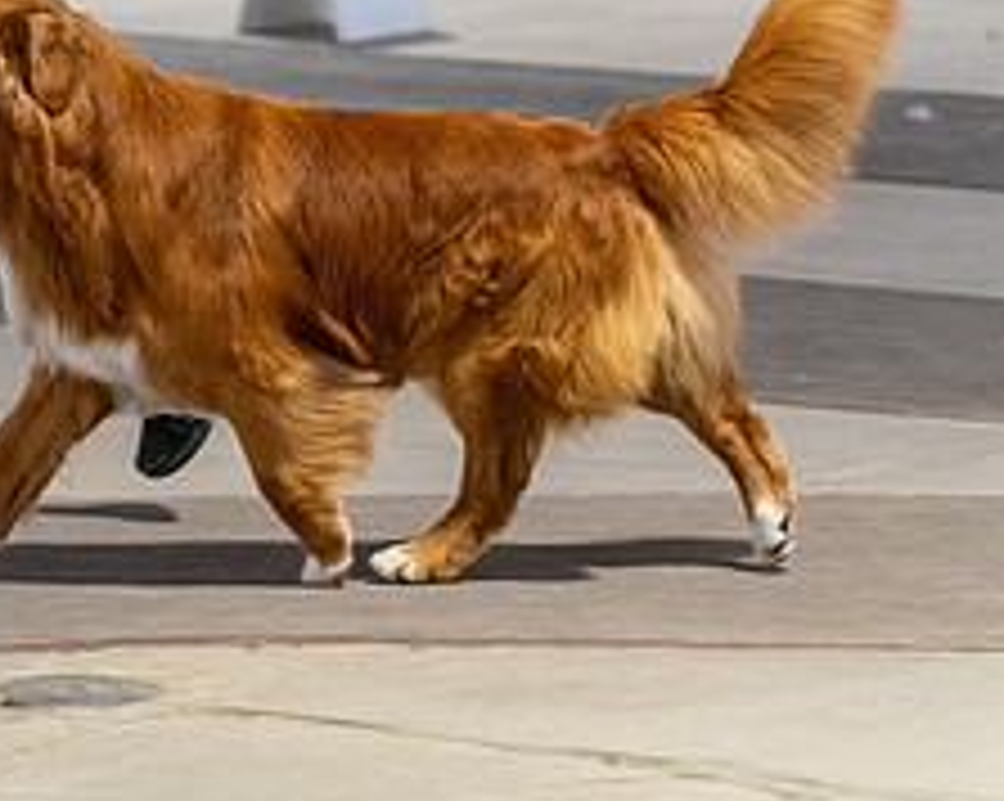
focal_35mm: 293
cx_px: 200
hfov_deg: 6.6
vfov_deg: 5.3
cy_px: -9
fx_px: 8699
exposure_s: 1/250
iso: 6400
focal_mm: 103
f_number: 3.5
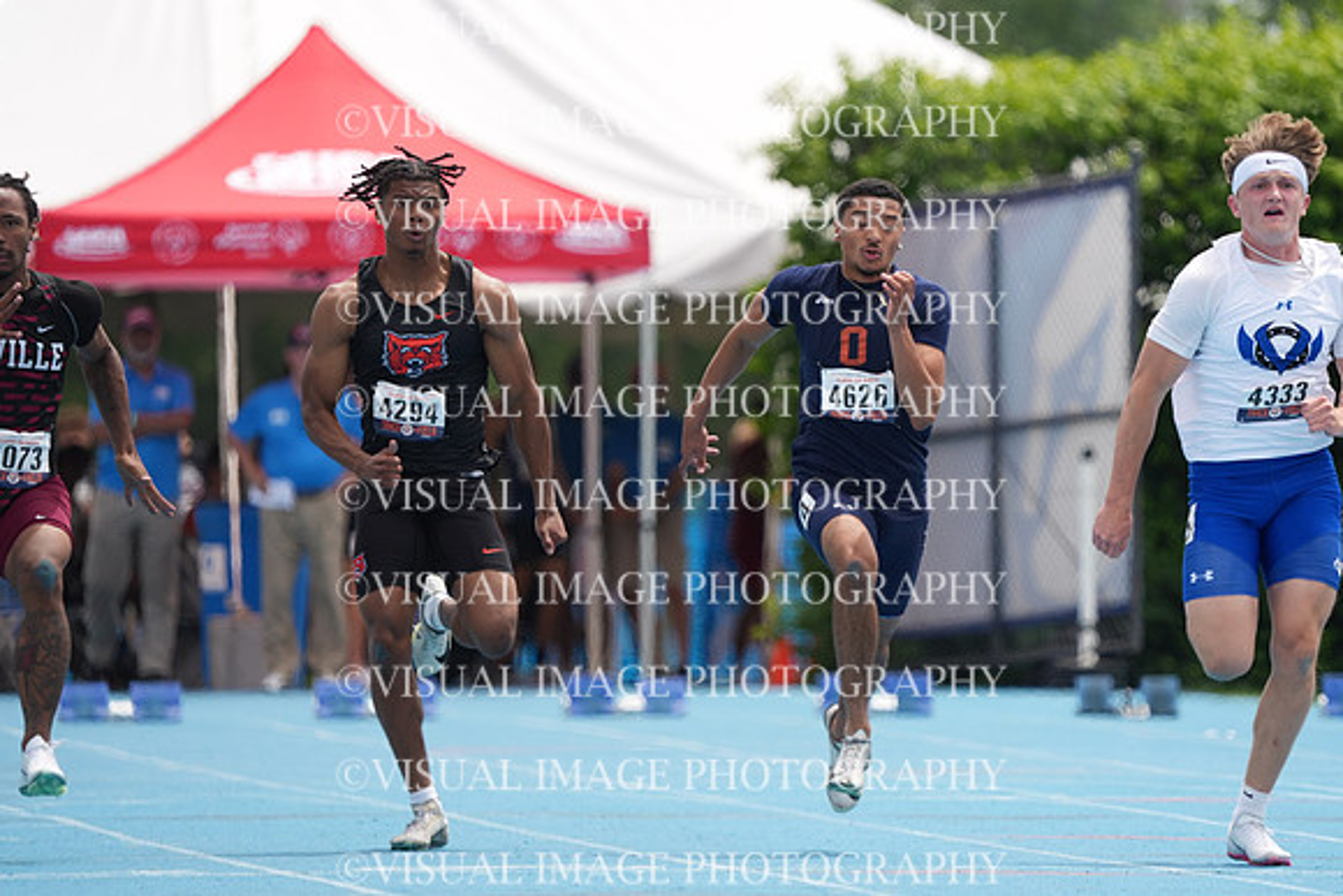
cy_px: 448
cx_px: 672
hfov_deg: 3.9
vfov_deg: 2.6
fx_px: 19738
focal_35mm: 529
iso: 500
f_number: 6.3
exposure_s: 1/1250
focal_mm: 529
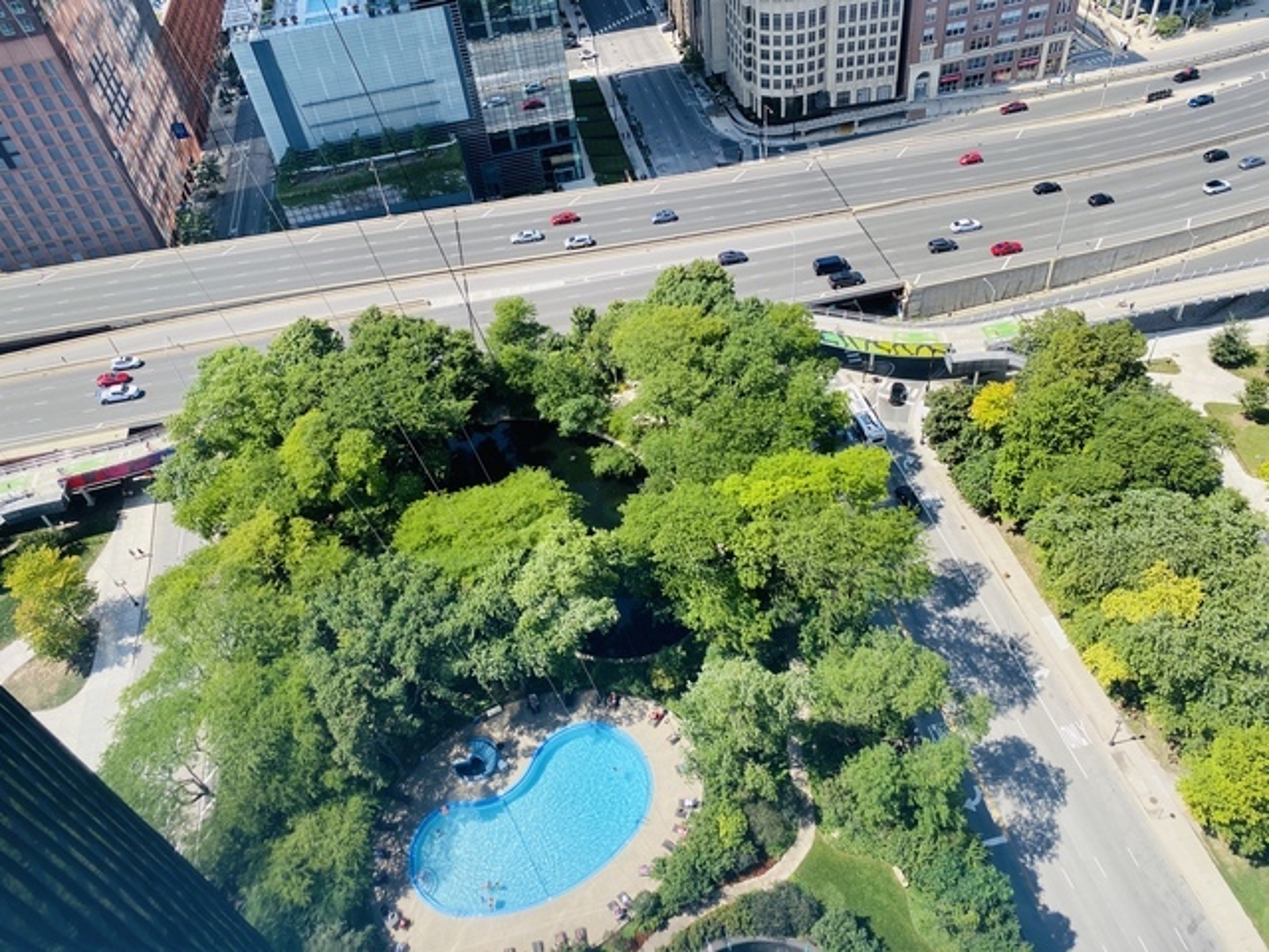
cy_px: 476
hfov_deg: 67.3
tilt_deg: -44.9
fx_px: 953
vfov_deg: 53.1
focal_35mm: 26
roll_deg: +8.2
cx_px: 634
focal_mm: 4.25
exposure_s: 1/282
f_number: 1.8
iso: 32
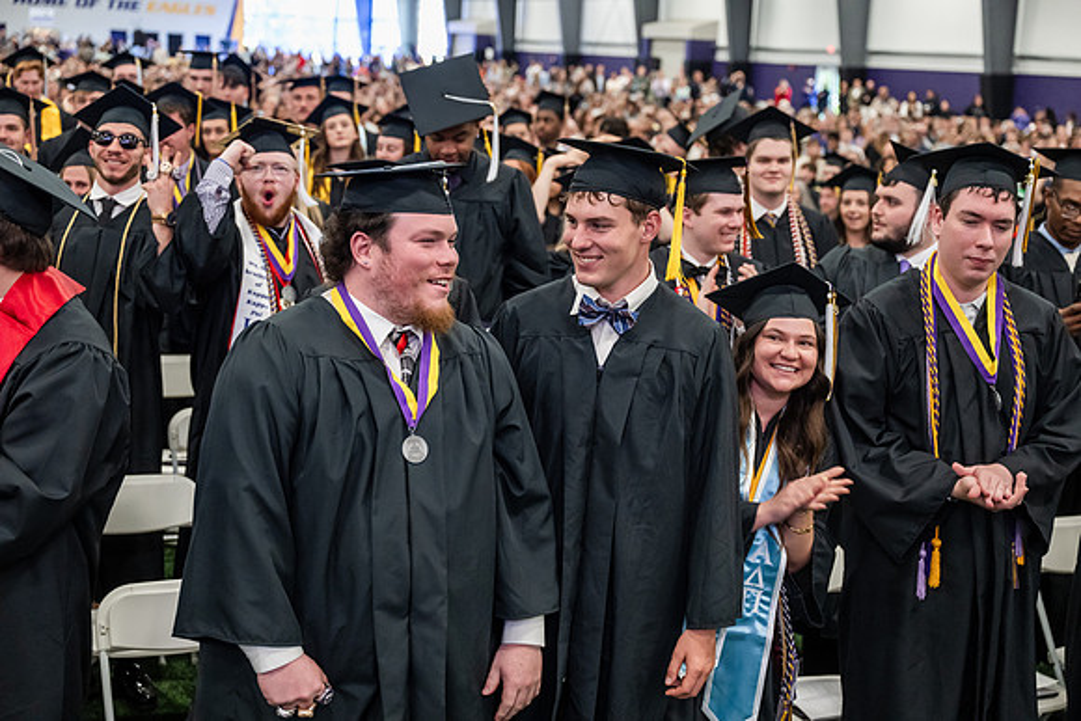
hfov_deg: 35.6
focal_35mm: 56
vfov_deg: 24.2
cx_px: 540
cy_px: 360
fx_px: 1682
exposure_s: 1/200
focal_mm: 56
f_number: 3.5
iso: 4000
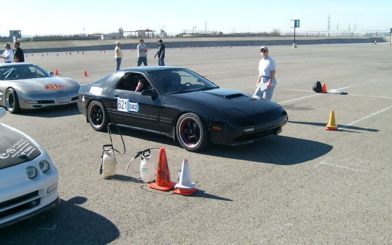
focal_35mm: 39
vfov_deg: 32.8
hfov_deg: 50.4
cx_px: 188
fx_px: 417
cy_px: 117
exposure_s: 1/180
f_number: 7.1
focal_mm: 5.8
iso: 80
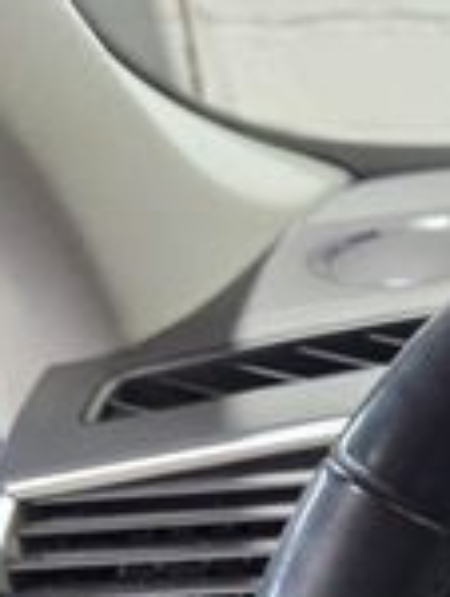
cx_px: 1103
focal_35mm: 98
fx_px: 1694
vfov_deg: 17.8
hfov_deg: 12.0
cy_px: 911
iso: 500
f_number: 1.7
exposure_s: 1/120
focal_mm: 6.3
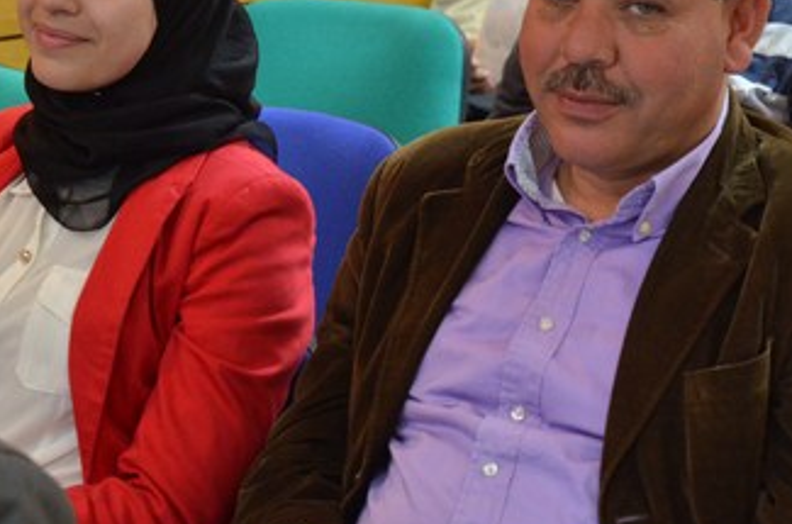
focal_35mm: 142
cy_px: 214
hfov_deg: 14.4
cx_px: 658
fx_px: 3116
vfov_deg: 9.6
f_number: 4.5
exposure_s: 1/30
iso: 1600
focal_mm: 48
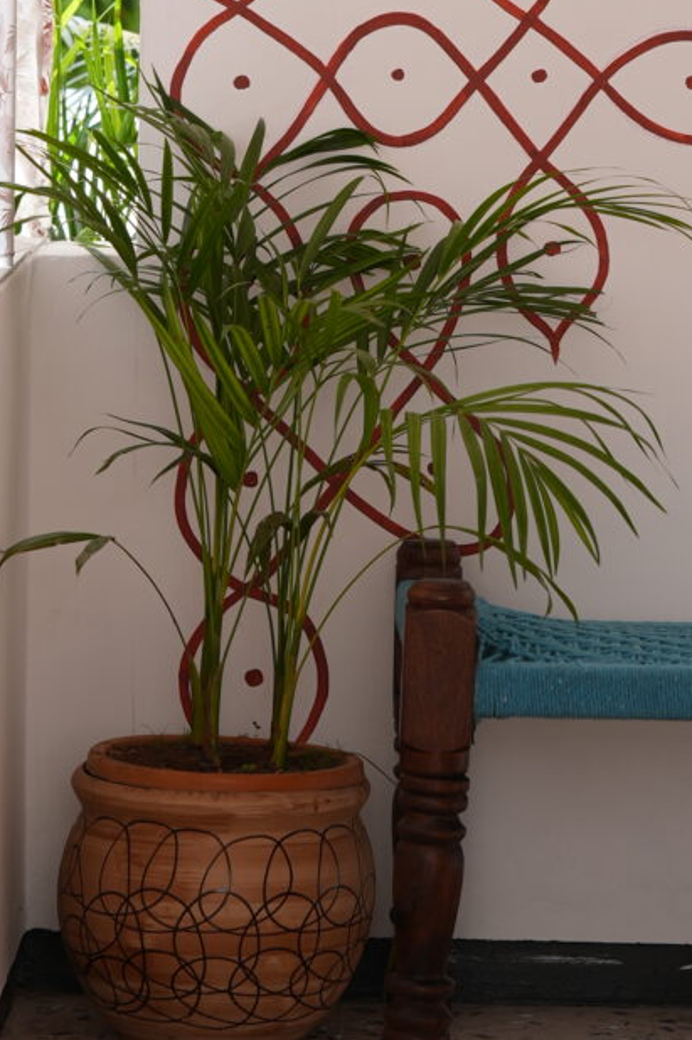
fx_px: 5654
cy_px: -8
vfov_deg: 10.4
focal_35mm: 196
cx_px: 456
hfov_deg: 7.0
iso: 100
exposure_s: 1/200
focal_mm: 85
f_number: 3.5
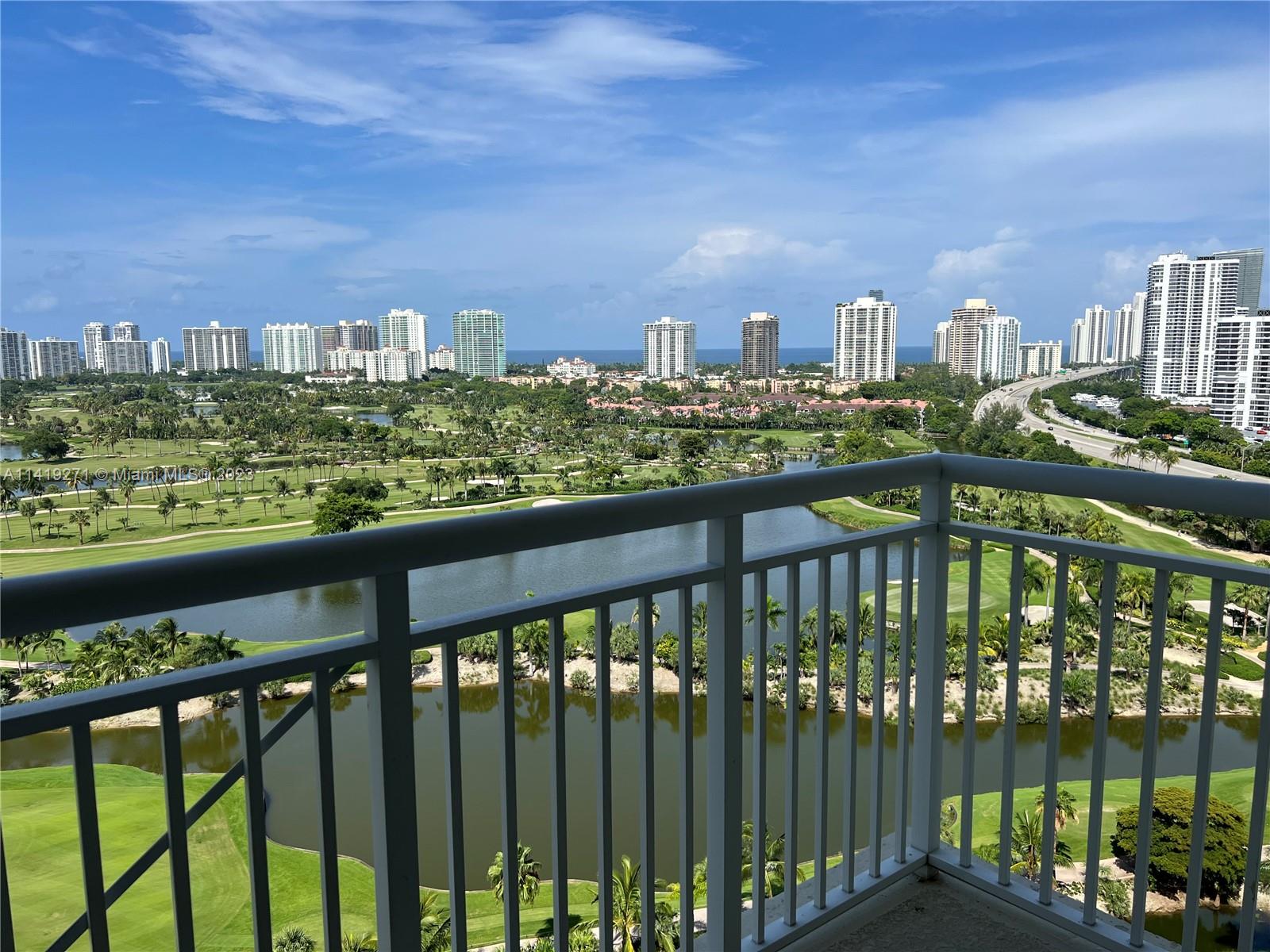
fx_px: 954
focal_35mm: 26
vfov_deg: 53.1
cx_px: 635
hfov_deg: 67.3
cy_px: 476
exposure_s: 1/5587
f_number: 1.5
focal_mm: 5.7
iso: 50
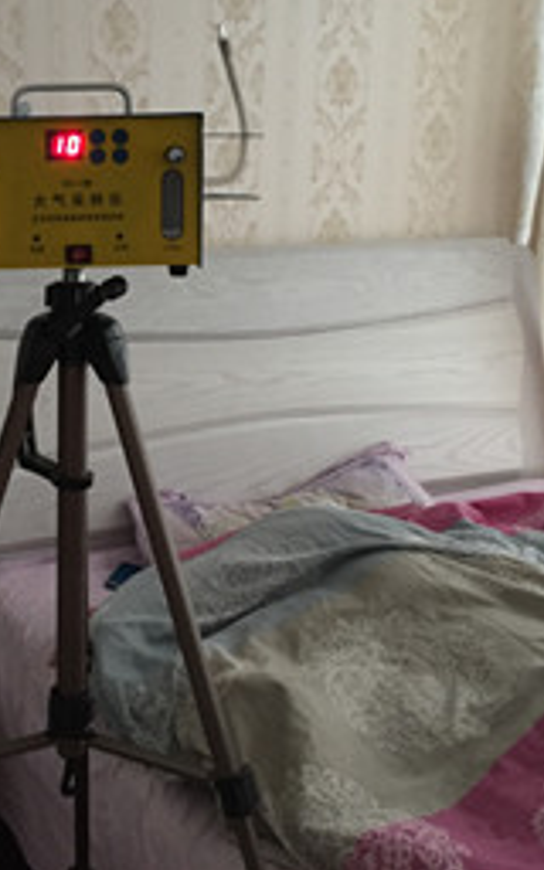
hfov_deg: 26.0
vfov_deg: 41.7
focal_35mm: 48
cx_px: 54
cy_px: 367
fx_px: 1139
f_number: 2.2
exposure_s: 1/17
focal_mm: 4.15
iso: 250
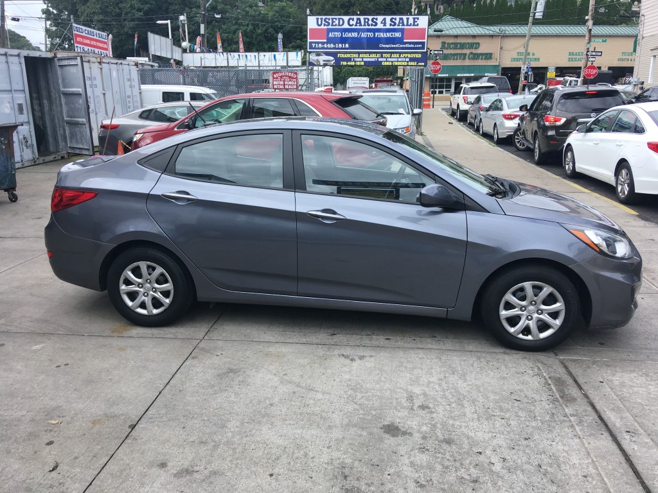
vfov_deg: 48.2
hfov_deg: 61.7
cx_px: 329
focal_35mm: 29
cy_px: 246
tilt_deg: -11.8
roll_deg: +1.4
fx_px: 551
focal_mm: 4.15
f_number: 2.2
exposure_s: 1/549
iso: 25
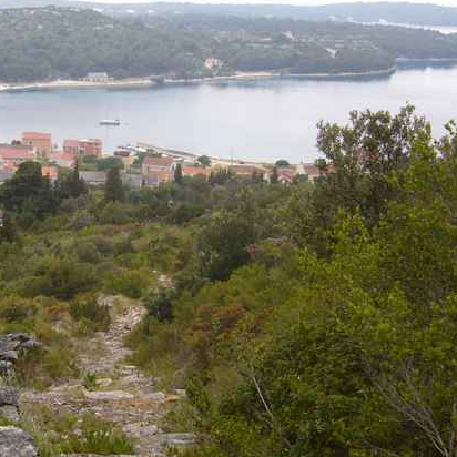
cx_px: 113
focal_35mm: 60
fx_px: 896
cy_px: 213
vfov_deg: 28.6
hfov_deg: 28.2
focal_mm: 5.8
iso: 80
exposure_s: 1/80
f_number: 2.8
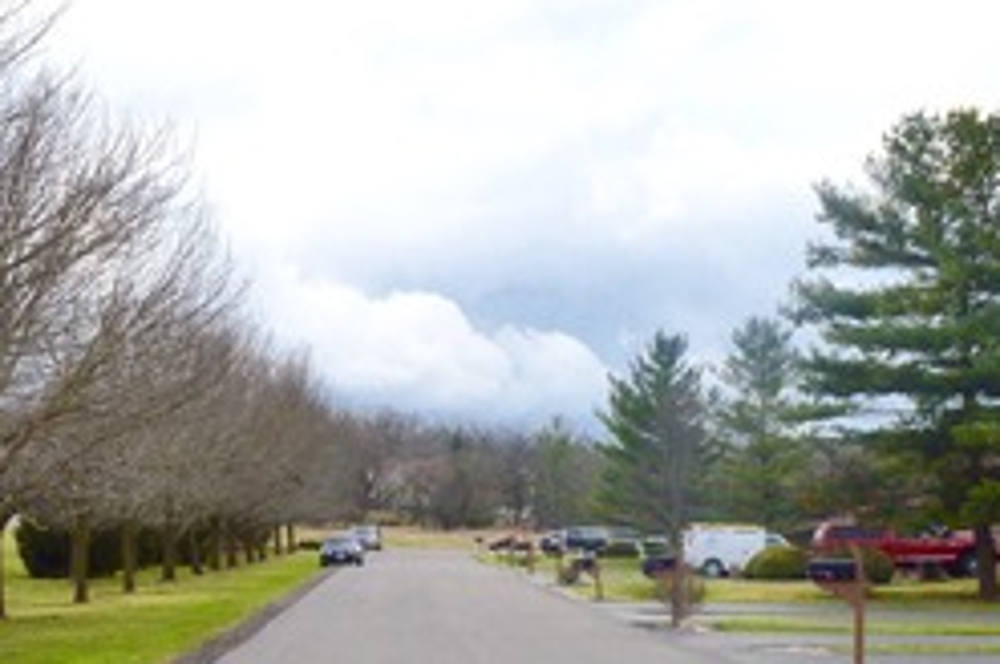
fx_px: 1942
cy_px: 429
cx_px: 73
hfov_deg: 27.7
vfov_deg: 19.4
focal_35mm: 70
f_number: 11
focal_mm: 18
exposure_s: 1/400
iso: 400
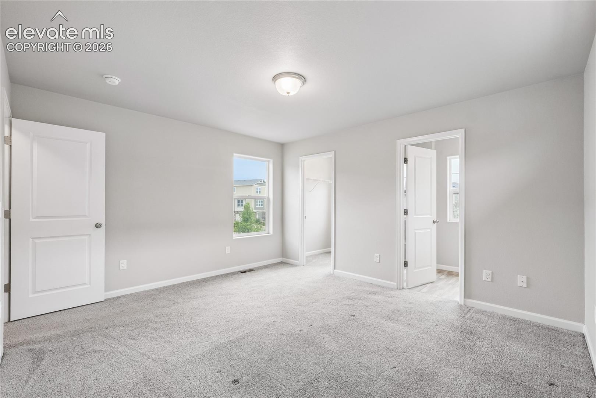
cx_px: 298
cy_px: 199
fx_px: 248
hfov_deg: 100.4
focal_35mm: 15
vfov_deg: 77.3
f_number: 8
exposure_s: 1/15
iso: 800
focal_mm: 10
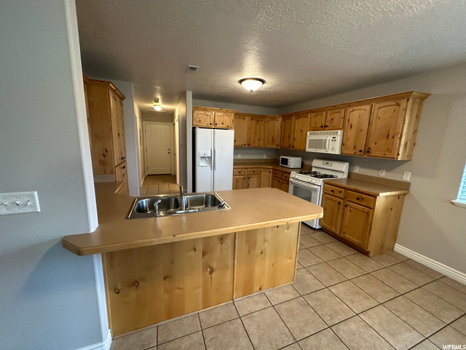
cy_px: 175
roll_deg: -2.3
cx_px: 233
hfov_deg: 102.1
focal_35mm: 14
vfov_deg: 85.7
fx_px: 188
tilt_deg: -11.7
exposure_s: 1/60
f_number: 2.2
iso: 500
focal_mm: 2.22
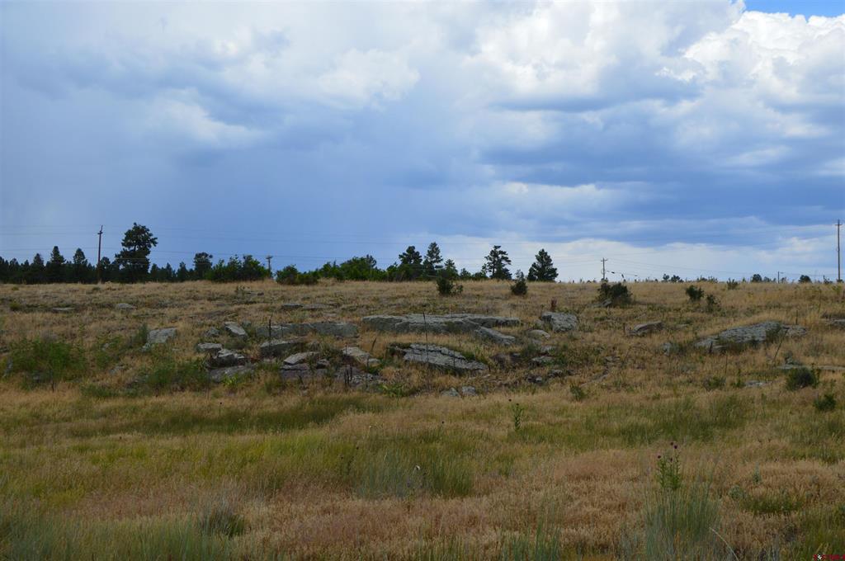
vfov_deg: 26.4
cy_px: 280
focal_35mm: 51
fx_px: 1196
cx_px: 422
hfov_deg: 38.9
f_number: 11
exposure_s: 1/500
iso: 360
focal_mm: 34
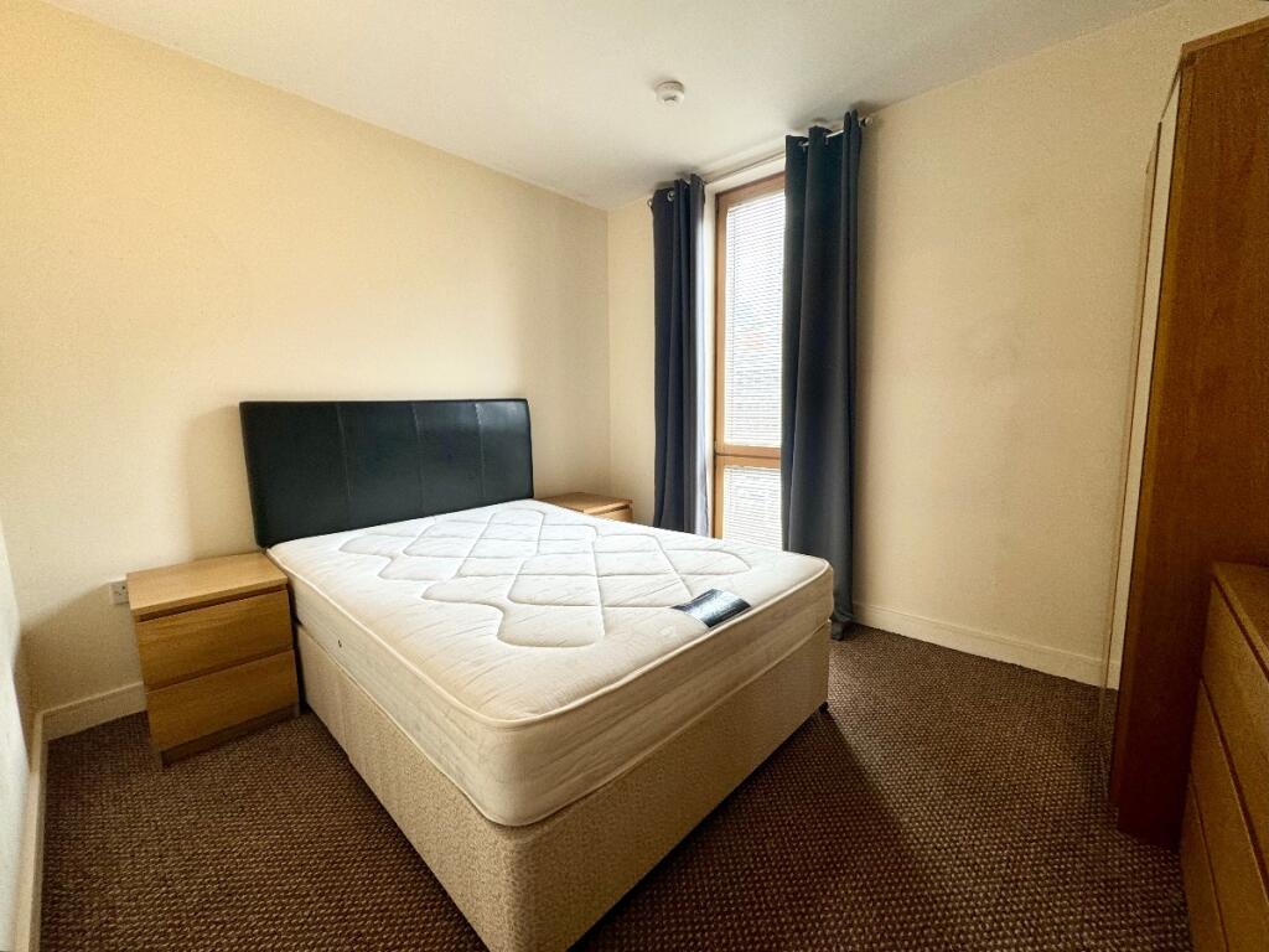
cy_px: 476
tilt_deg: -7.5
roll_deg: +1.6
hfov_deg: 102.1
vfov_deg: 85.7
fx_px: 513
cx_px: 634
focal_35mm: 14
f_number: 2.2
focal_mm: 2.22
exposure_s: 1/100
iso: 125
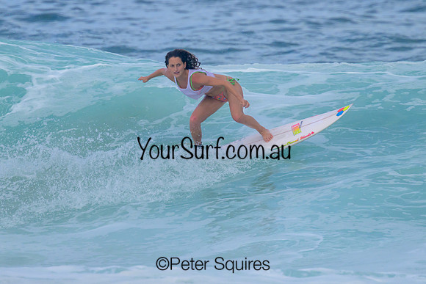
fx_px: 13225
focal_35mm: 1117
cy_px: 117
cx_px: 182
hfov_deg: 1.8
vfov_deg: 1.2
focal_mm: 800
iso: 900
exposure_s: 1/1600
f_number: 11
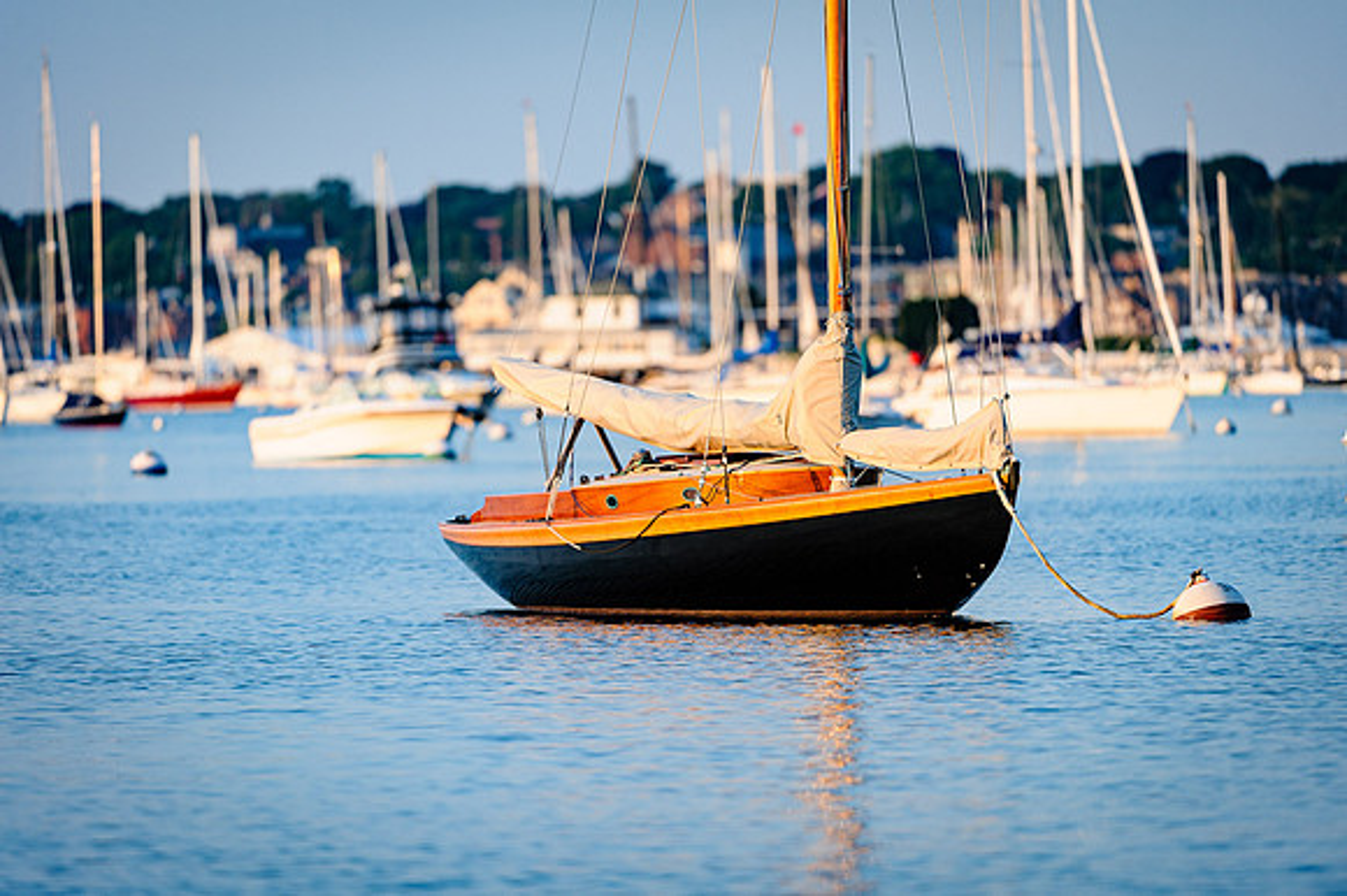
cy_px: 448
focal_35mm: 354
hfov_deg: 5.8
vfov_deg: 3.9
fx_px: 13256
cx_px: 674
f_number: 4
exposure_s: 1/640
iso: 250
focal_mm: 350
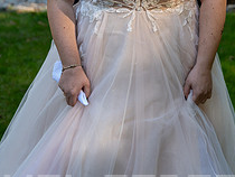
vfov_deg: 9.6
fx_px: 1047
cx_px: 133
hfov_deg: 12.8
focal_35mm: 154
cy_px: -8
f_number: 4.5
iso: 640
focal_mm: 75
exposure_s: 1/200
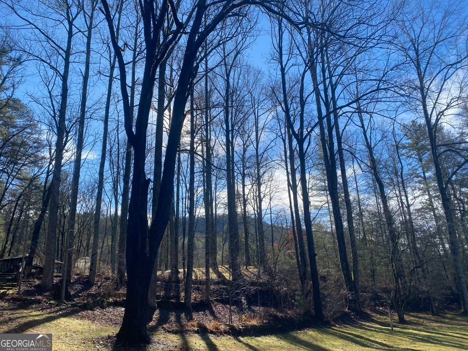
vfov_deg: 53.1
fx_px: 352
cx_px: 234
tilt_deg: +20.5
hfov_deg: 67.3
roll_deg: +3.2
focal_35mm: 26
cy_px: 176
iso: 32
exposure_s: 1/1484
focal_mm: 4.25
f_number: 1.8
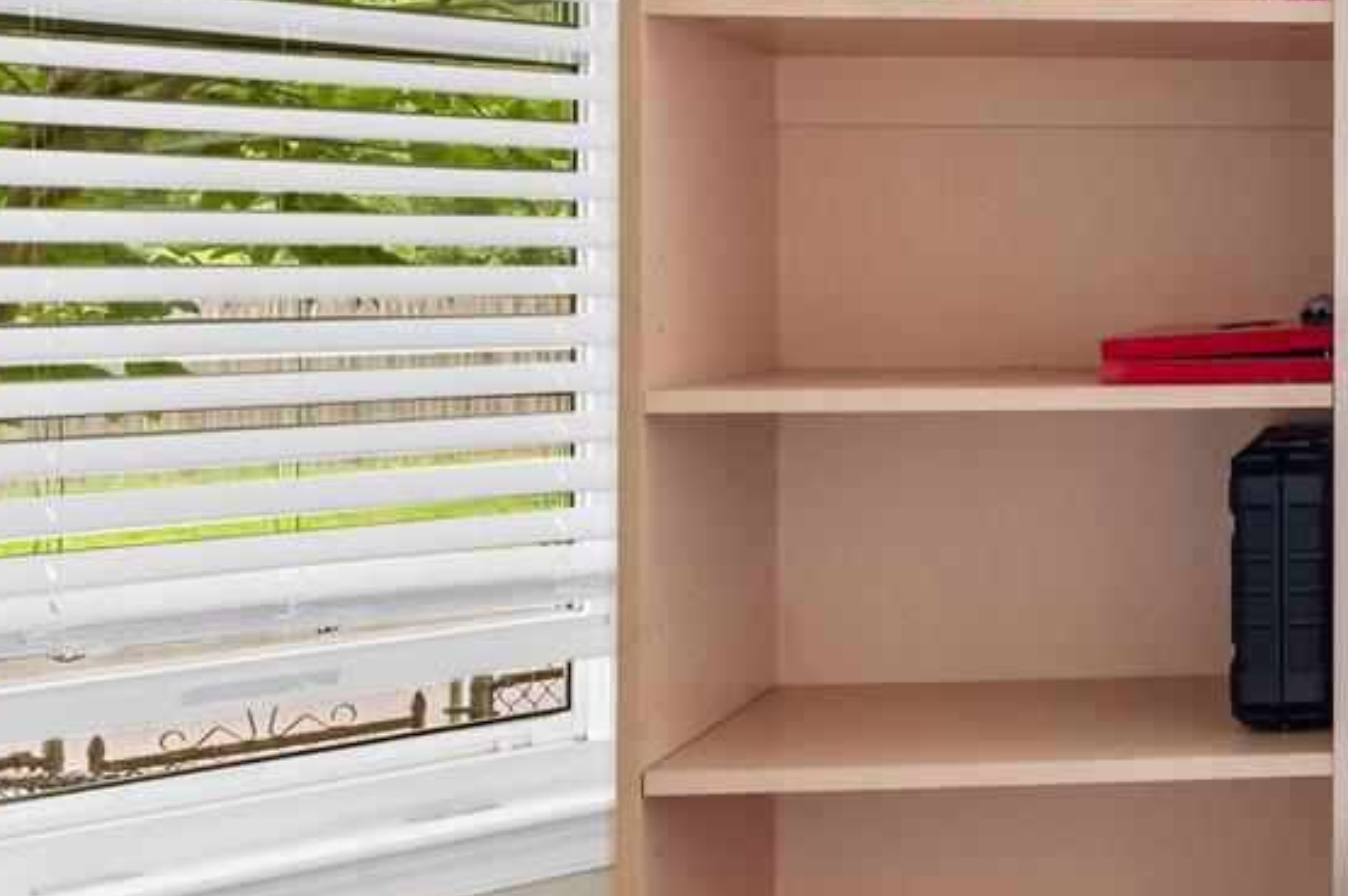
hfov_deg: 28.7
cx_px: 1678
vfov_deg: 22.7
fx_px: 2207
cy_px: 199
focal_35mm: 59
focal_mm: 16
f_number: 9
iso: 250
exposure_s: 1/2.5
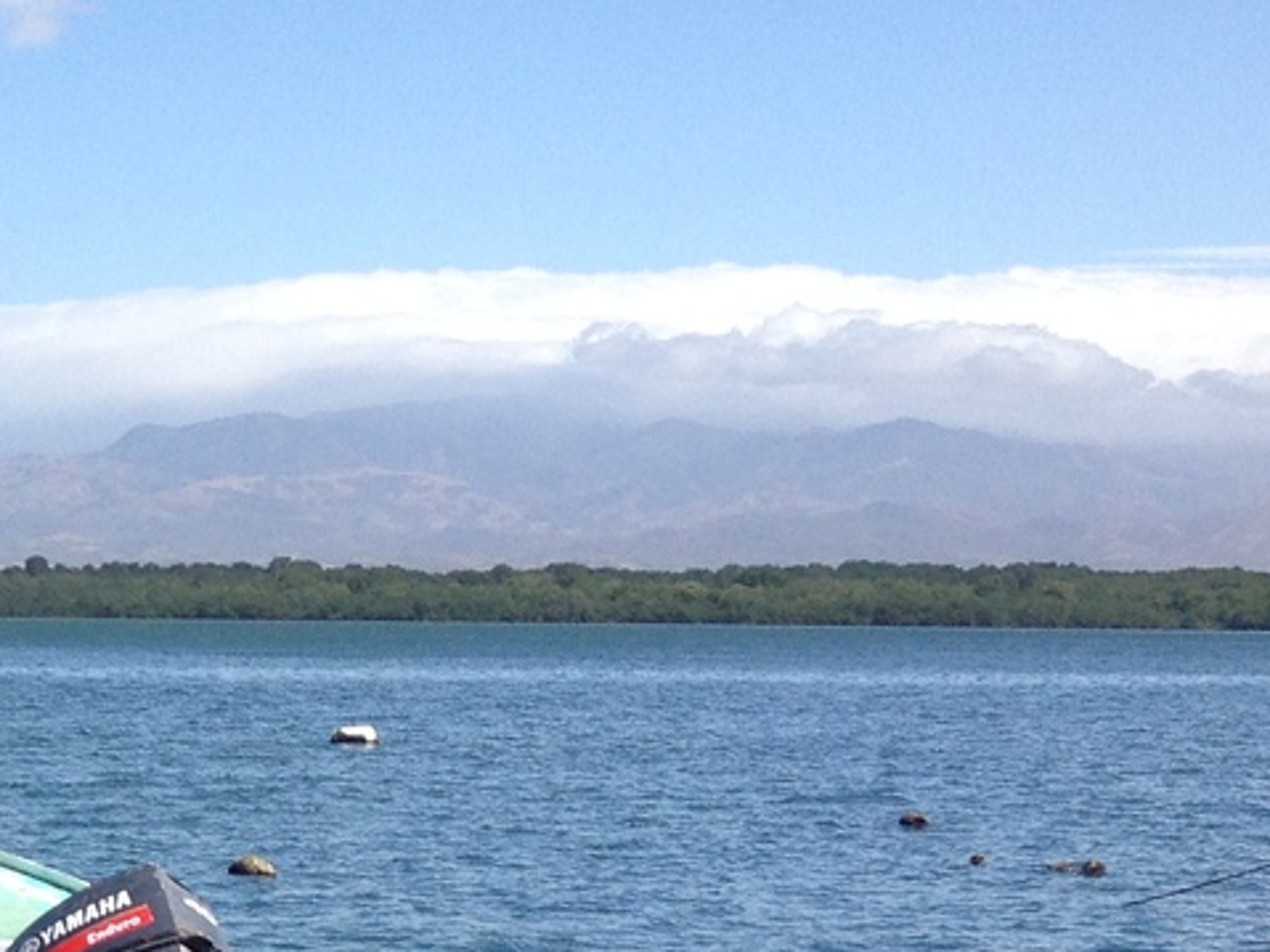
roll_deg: -0.2
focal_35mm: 117
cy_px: 1101
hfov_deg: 15.4
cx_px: -708
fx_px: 4291
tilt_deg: -10.7
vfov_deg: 12.4
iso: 50
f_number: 2.4
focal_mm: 4.28
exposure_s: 1/1672
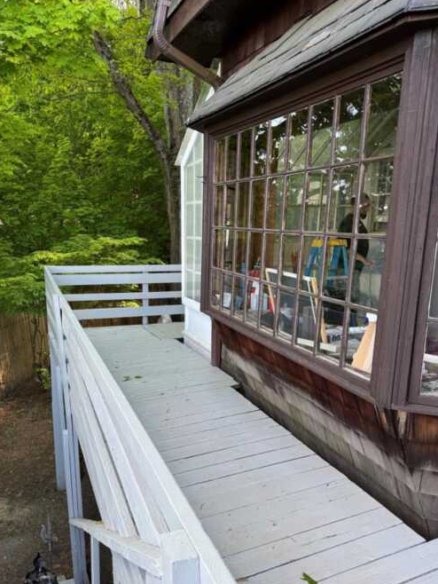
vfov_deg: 63.2
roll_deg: -3.5
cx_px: 216
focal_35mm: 28
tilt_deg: -8.6
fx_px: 472
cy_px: 332
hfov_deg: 49.8
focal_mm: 6.76
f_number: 1.78
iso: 64
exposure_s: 1/226
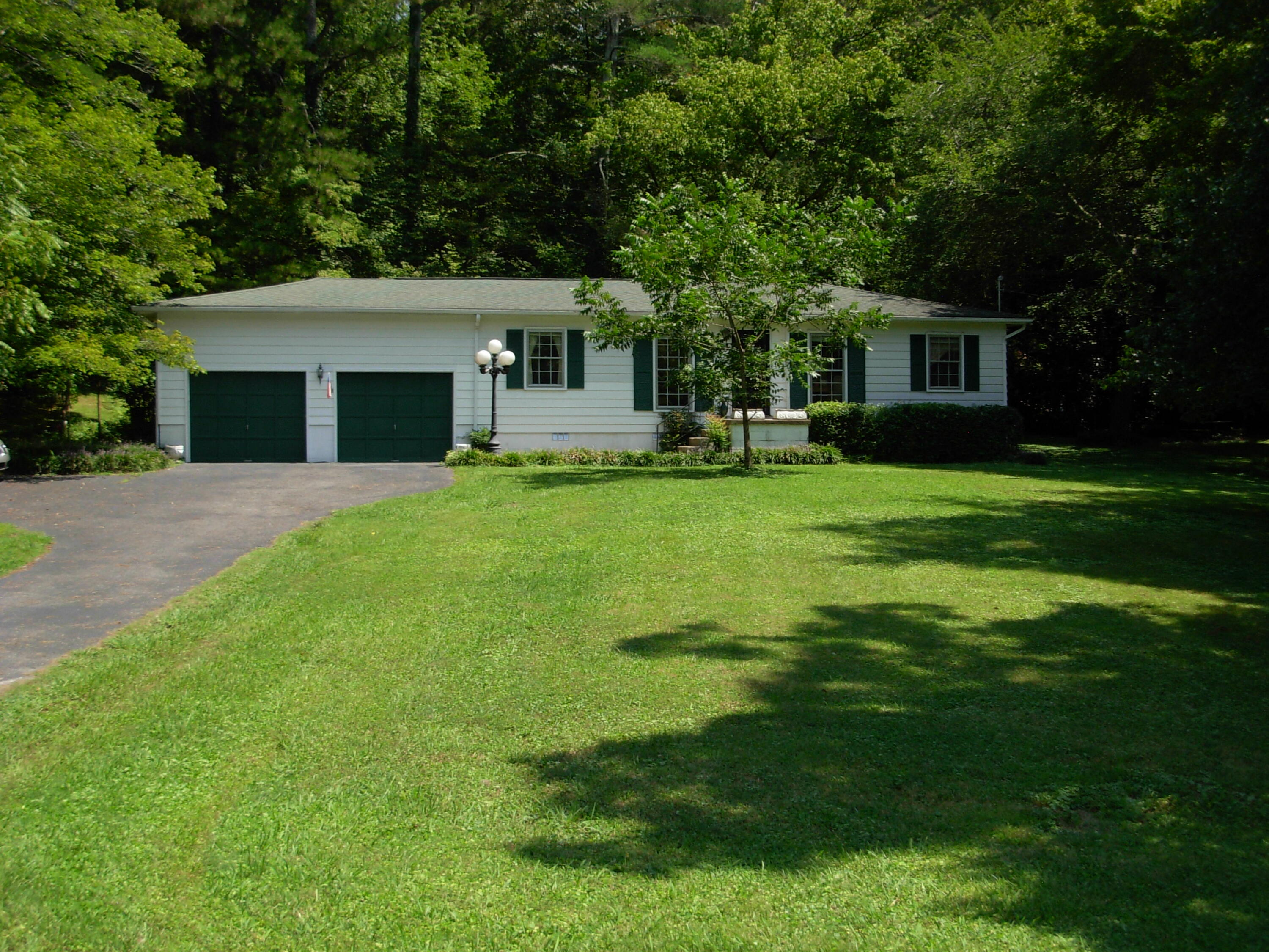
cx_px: 634
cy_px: 476
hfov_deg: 42.1
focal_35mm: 45
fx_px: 1650
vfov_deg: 32.2
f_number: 3.1
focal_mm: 7.5
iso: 79
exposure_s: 1/683
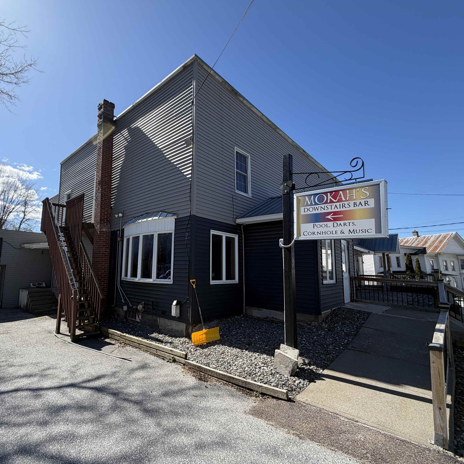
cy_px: 237
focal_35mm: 17
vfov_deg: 84.0
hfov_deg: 83.0
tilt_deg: +5.0
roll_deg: -1.3
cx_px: 188
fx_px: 258
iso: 25
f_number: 2.2
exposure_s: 1/770
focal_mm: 2.22
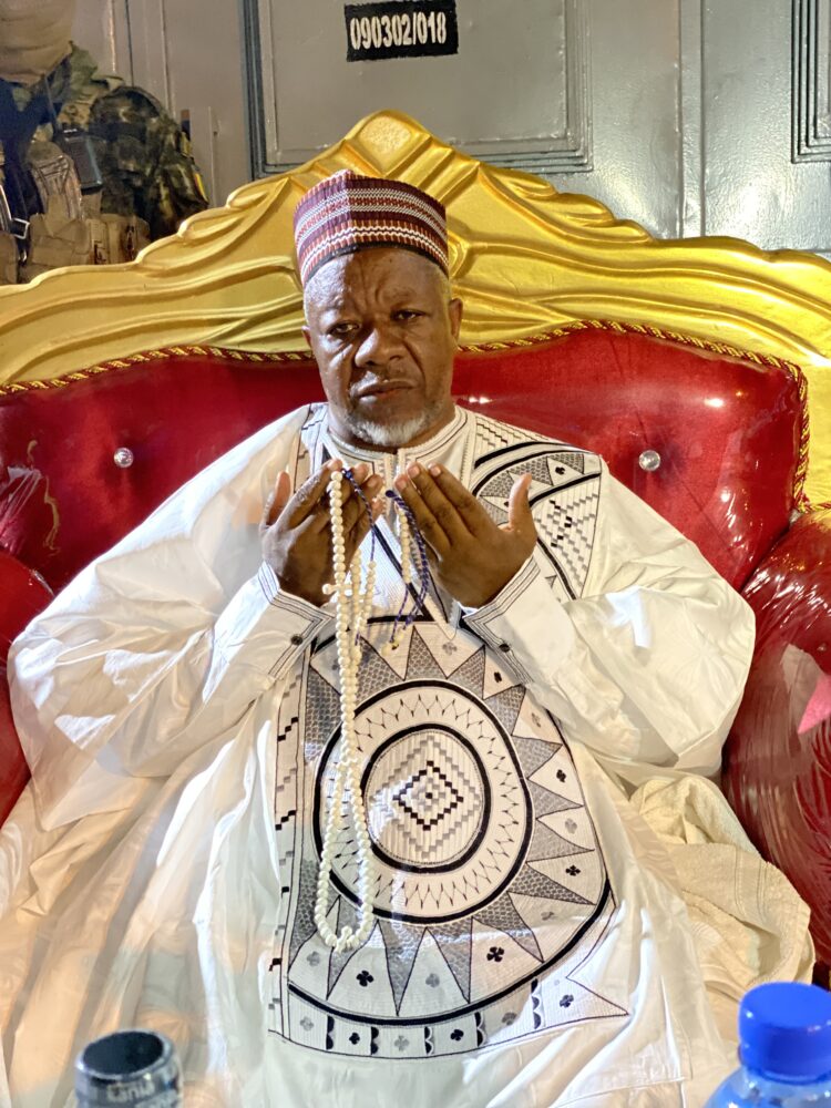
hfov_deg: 28.0
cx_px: 416
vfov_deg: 36.8
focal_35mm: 52
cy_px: 554
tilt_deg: -4.8
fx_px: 1664
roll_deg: +1.6
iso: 400
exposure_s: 1/14
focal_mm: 6
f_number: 2
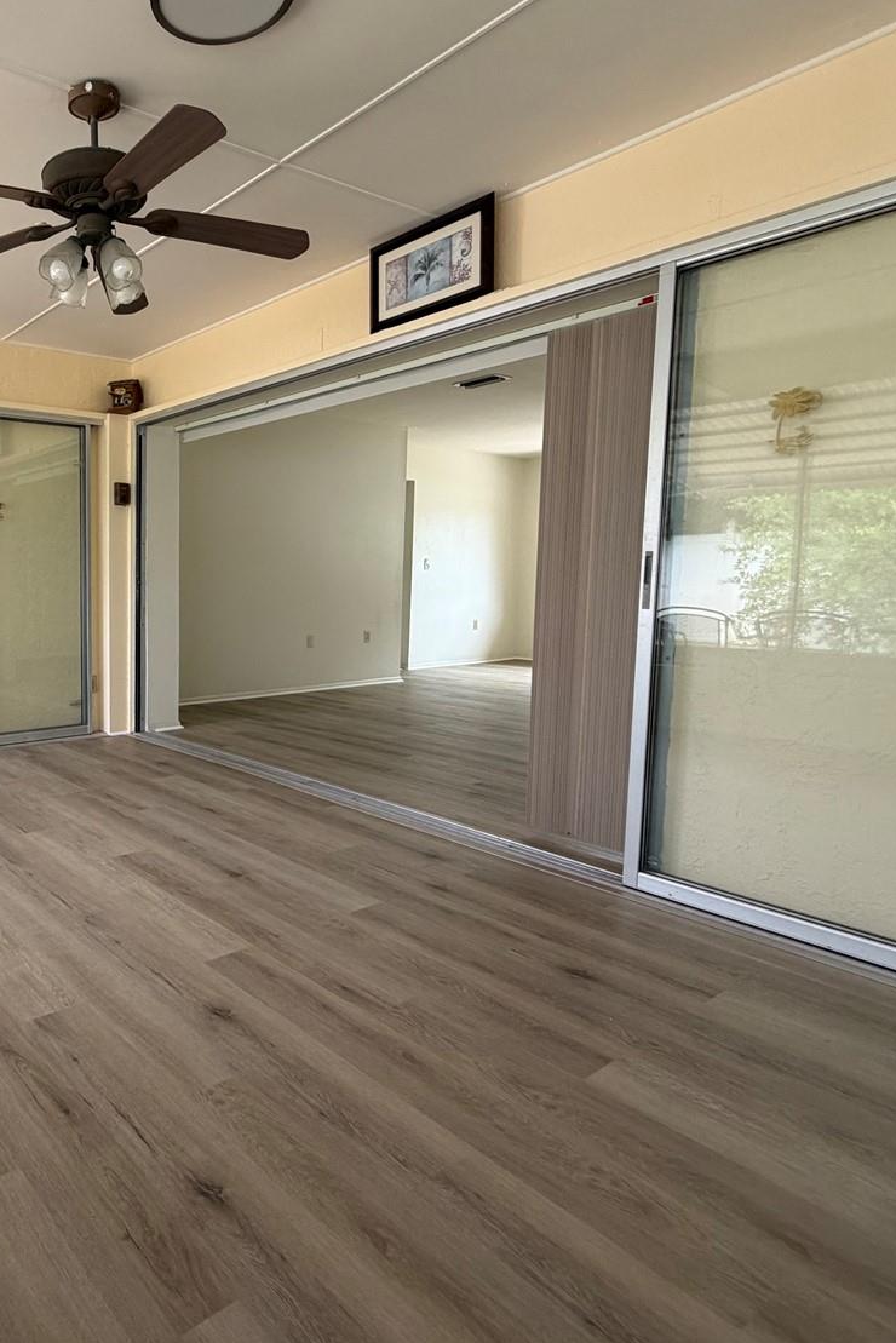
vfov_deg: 81.2
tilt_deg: -6.1
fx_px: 783
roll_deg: +0.9
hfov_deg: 53.6
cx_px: 126
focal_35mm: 21
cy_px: 648
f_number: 2.2
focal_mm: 2.22
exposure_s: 1/121
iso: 160
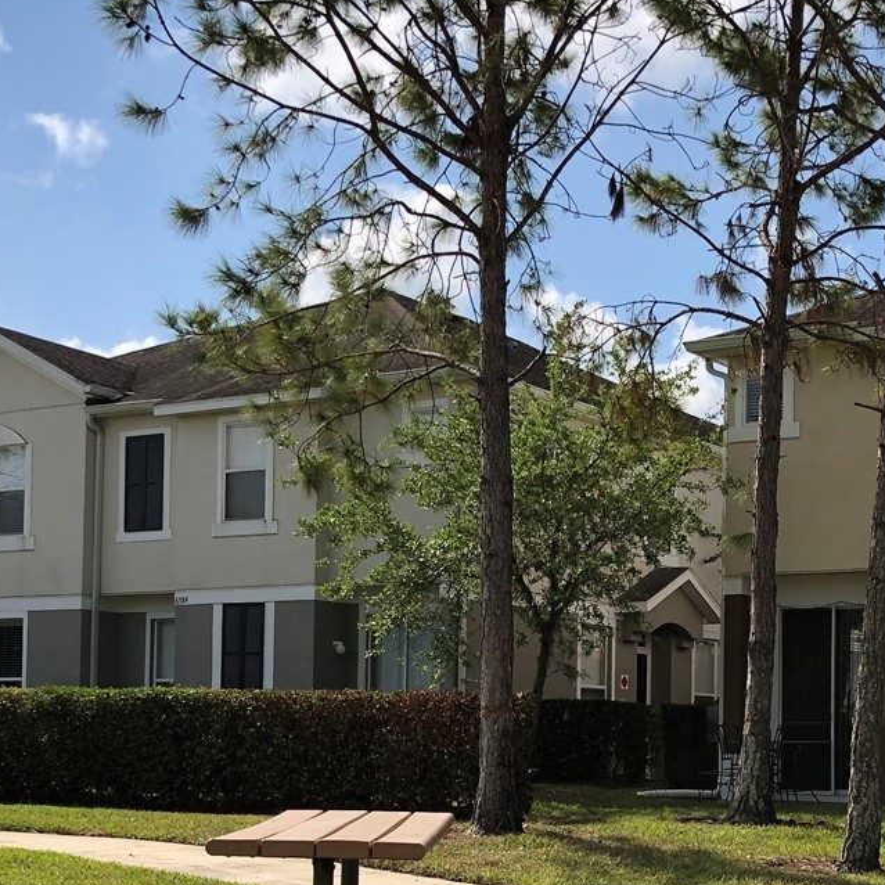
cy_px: 690
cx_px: 589
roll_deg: -1.4
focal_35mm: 62
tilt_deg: +1.9
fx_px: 1793
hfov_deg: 27.6
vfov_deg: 27.3
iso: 20
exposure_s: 1/2667
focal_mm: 3.99
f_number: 1.8
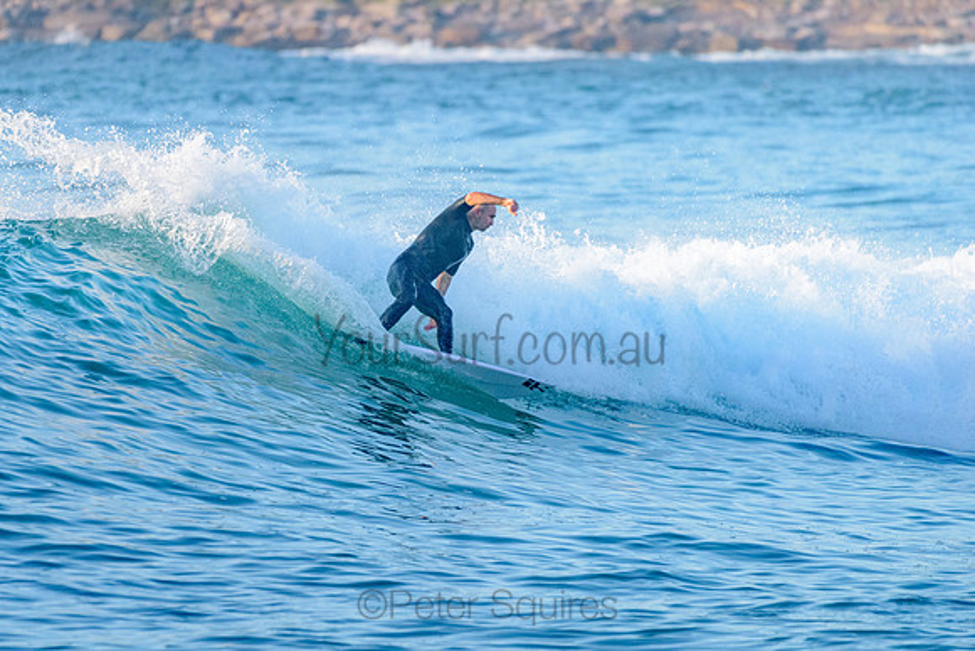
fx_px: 16585
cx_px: 378
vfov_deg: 2.2
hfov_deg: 3.4
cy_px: 347
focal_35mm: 612
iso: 1600
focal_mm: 500
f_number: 5.6
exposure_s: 1/2000
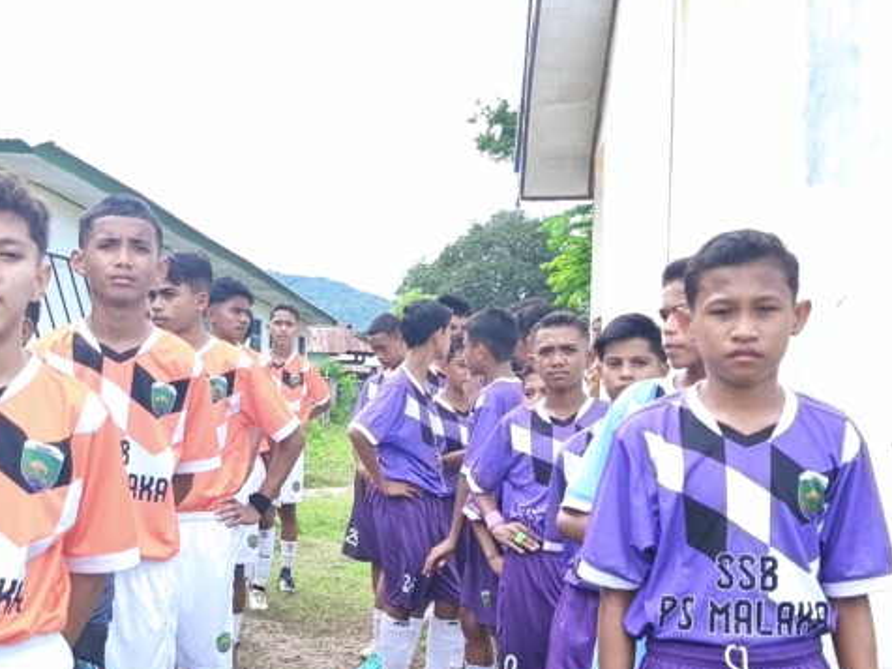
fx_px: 1443
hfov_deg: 34.2
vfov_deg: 26.0
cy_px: 435
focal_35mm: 56
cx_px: 339
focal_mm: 6.18
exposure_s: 1/133
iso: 50
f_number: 1.65
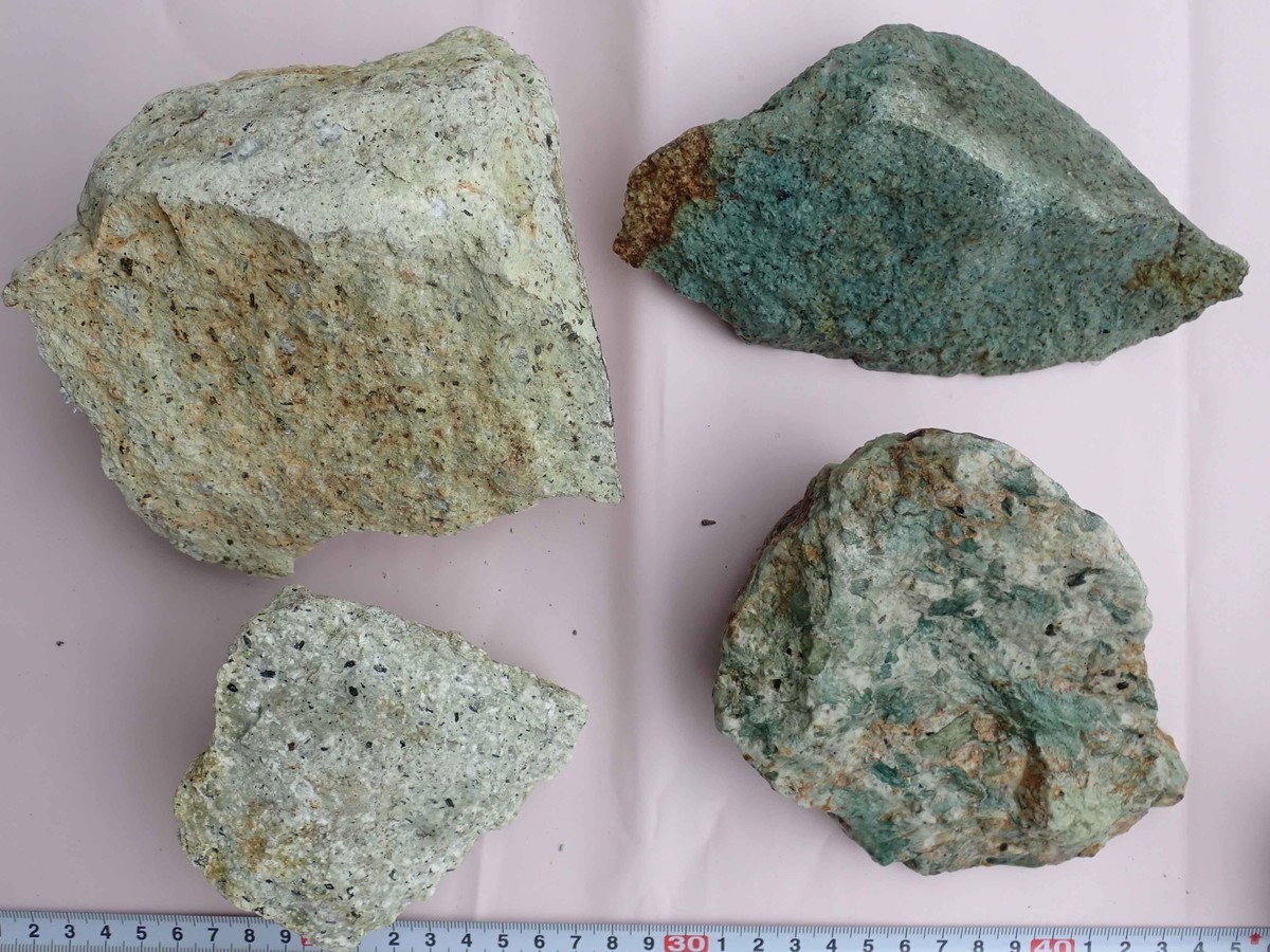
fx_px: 1504
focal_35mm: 41
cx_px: 635
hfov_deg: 45.8
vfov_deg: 35.1
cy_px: 476
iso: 100
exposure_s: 1/640
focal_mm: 7.31
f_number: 4
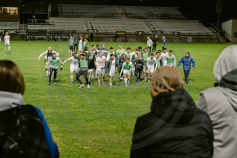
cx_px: 118
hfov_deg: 28.8
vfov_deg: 19.5
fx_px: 461
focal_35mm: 70
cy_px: 79
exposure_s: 1/160
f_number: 5.6
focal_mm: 70
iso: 2000
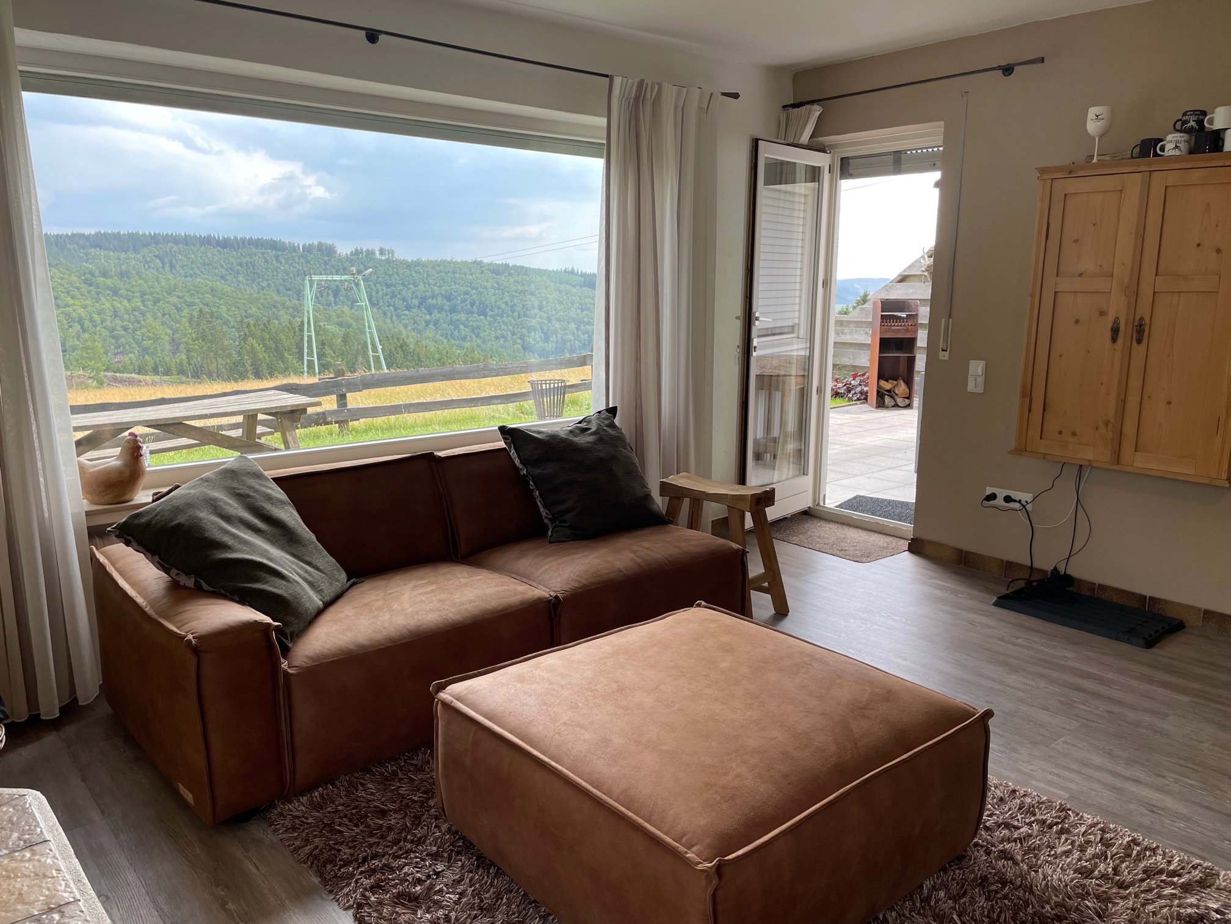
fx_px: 925
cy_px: 462
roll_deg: -0.7
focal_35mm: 26
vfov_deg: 53.1
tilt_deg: -10.3
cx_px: 616
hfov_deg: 67.3
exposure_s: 1/375
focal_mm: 4.2
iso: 32
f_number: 1.6
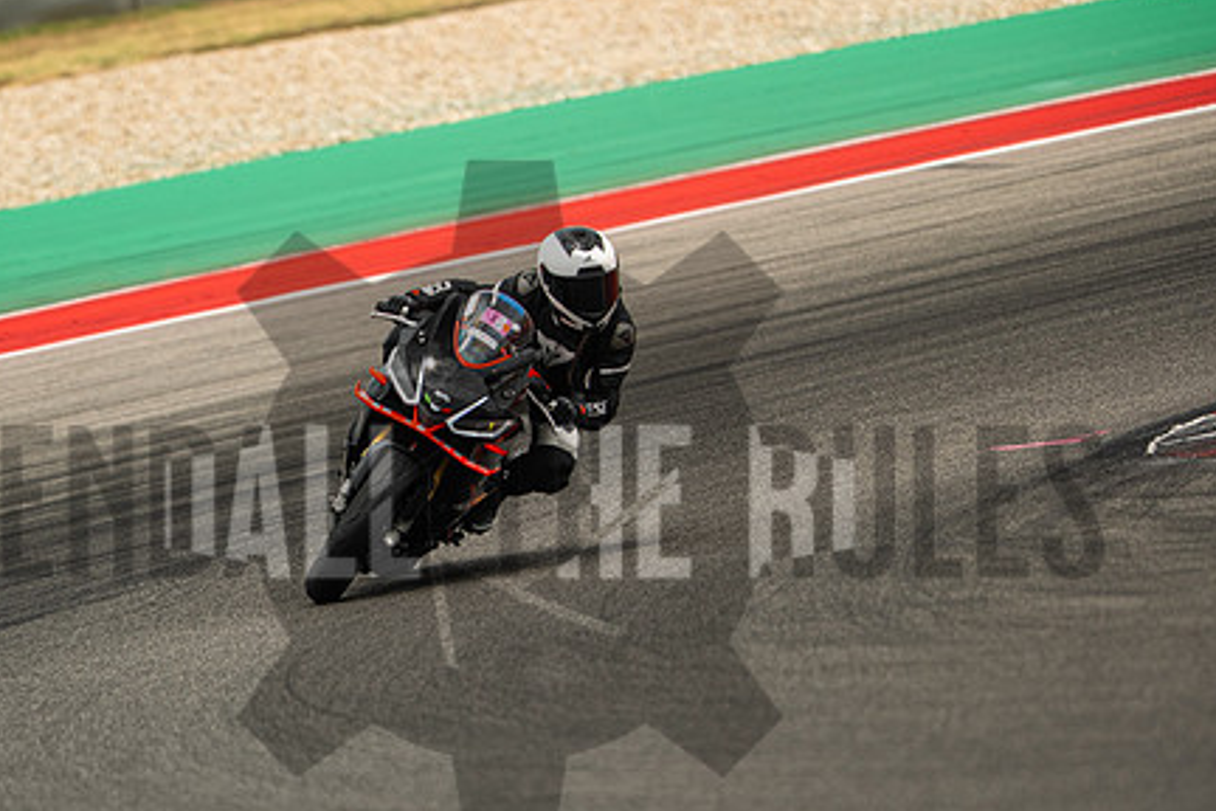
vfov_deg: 2.4
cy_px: 505
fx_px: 19049
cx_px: 509
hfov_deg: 3.7
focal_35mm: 564
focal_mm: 280
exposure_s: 1/2000
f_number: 2.8
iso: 320
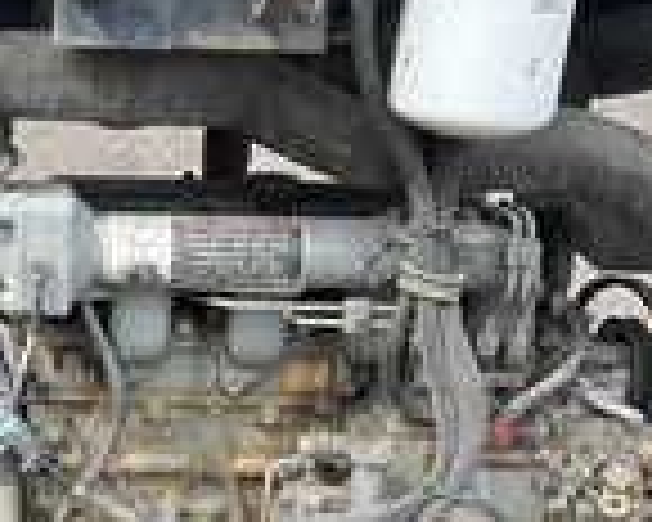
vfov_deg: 19.5
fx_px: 1505
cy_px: 410
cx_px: 27
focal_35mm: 78
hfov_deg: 23.6
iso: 25
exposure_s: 1/325
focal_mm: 3
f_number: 1.8
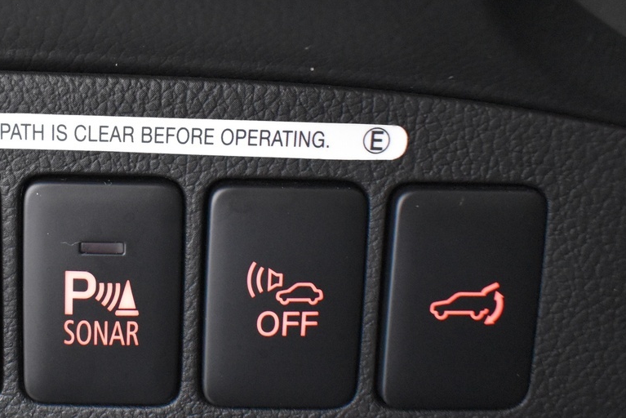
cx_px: 121
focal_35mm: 57
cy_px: 164
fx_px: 991
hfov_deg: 33.9
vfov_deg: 23.8
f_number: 3.5
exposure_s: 1/15
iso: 3200
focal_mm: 18
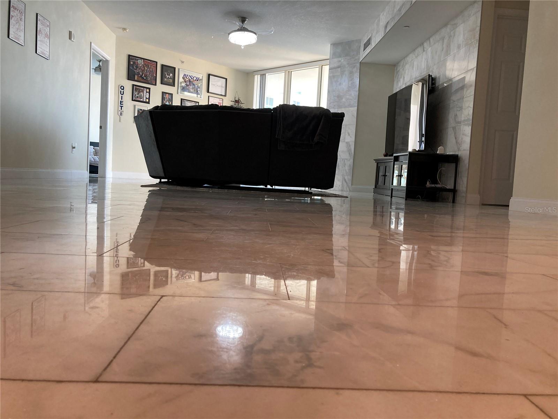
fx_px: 451
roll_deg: -4.6
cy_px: 210
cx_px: 279
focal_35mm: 28
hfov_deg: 63.4
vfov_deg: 49.7
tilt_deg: -3.7
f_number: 1.8
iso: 100
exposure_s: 1/60
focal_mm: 3.99
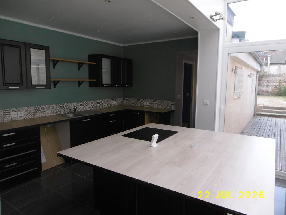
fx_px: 198
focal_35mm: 24
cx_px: 143
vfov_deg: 56.8
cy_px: 108
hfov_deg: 71.6
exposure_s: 1/100
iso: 100
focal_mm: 4.3
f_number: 3.1
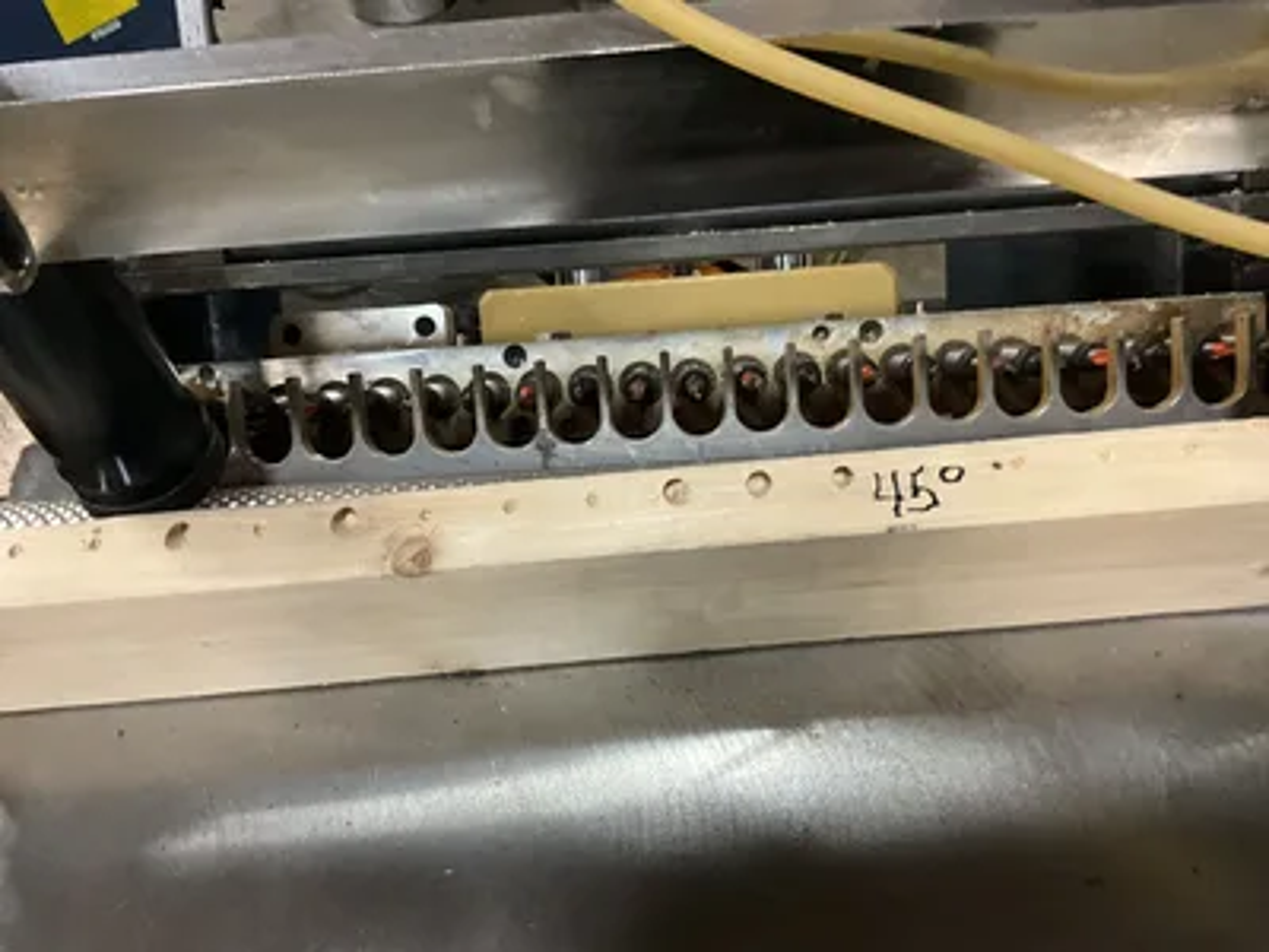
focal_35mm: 29
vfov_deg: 48.2
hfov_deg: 61.7
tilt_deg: -53.8
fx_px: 1063
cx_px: 634
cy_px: 476
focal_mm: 3
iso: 320
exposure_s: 1/40
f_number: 1.8
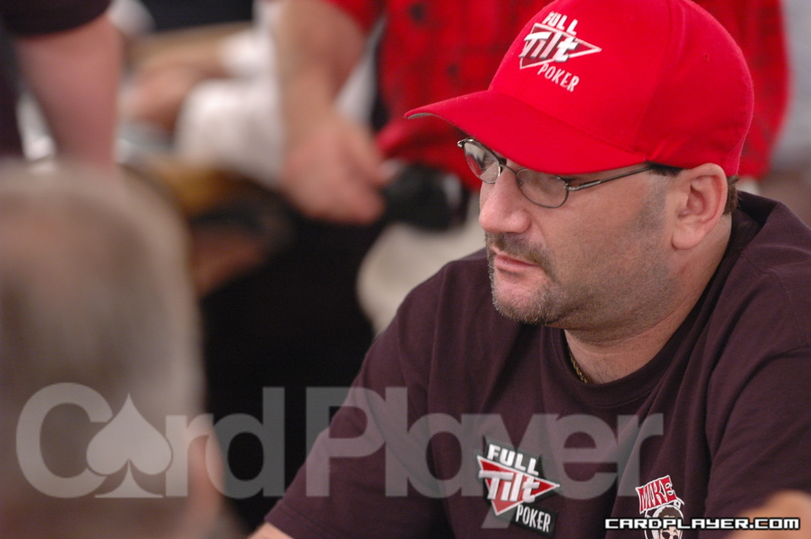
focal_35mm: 202
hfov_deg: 10.2
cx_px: 406
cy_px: 270
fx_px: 4559
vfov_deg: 6.8
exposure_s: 1/40
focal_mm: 135
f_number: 2.8
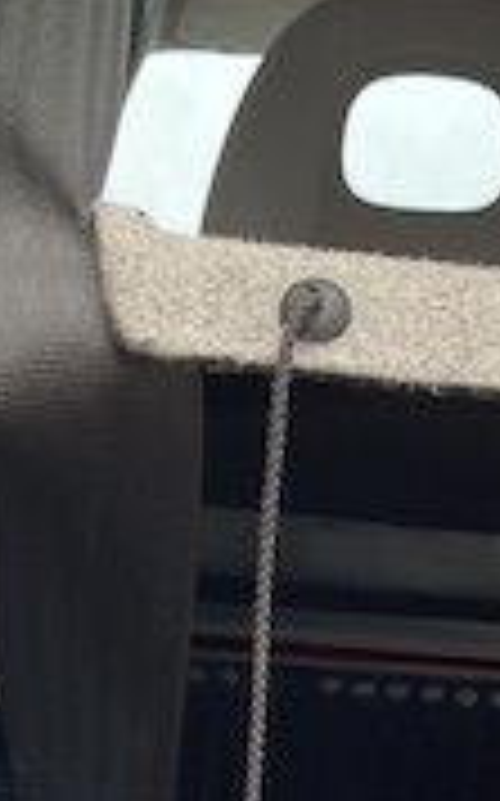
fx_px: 2162
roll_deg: -3.3
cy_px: 1395
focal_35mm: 99
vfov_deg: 17.5
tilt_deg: -21.7
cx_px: 189
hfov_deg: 13.2
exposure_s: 1/122
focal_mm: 4.25
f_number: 1.8
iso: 64
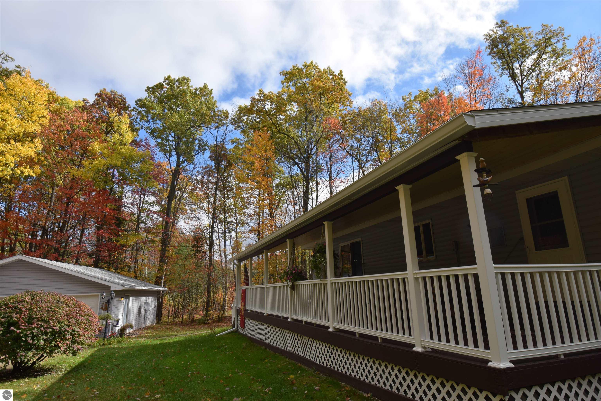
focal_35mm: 21
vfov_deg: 59.5
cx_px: 300
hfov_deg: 81.2
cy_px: 200
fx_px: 351
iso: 200
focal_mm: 14
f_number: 9
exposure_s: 1/320
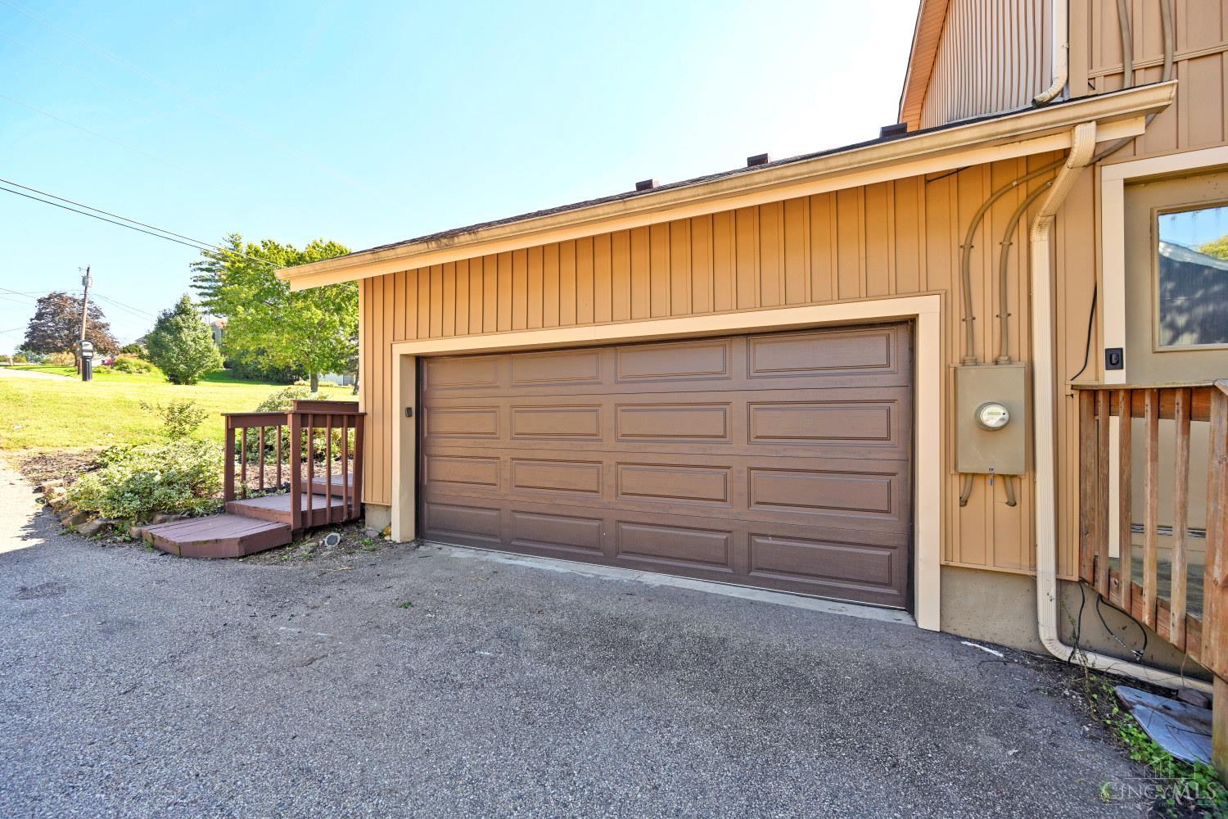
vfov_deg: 81.2
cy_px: 410
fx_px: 478
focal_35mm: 14
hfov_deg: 104.3
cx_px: 614
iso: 200
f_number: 5.6
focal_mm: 14
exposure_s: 1/250
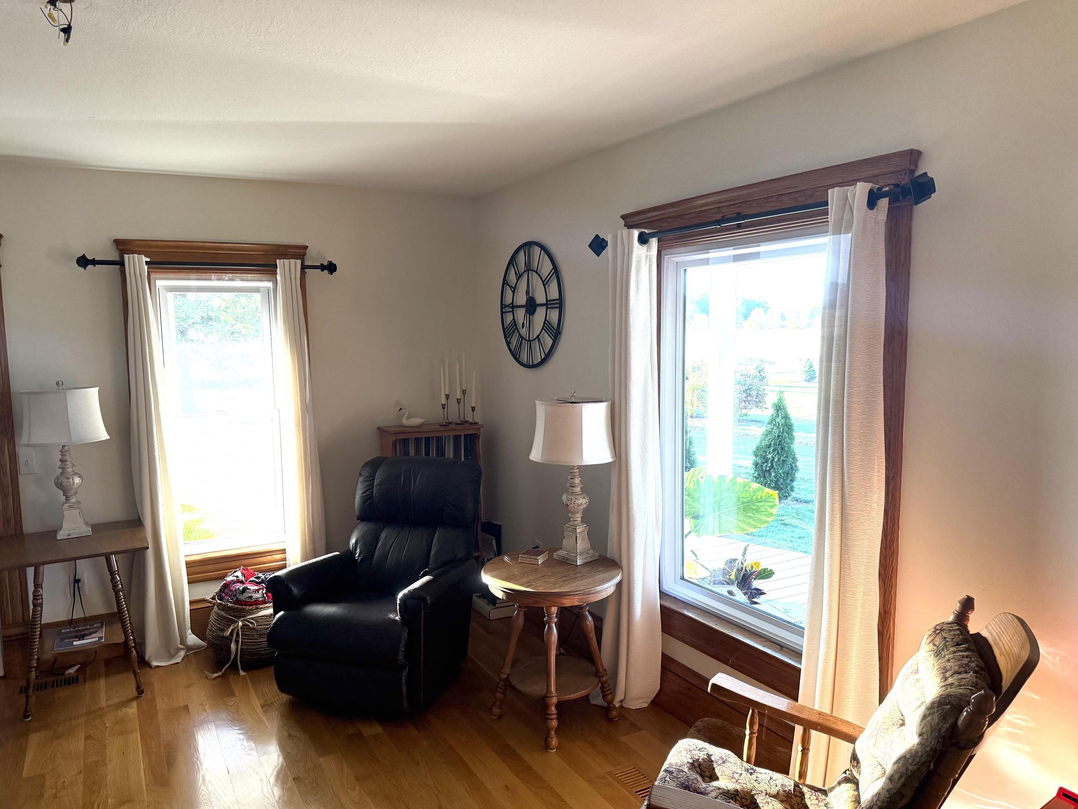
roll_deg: -0.3
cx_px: 522
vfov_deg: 54.9
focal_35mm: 25
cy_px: 416
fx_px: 779
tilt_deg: -5.9
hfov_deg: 69.4
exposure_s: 1/180
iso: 200
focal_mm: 6.76
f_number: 1.78
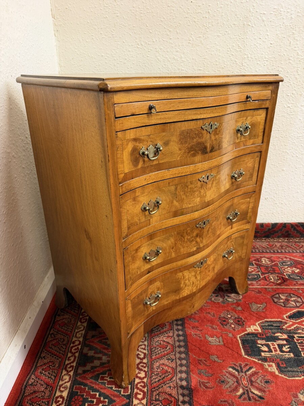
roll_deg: +0.6
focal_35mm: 24
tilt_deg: -24.4
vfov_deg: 71.6
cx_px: 152
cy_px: 203
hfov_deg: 56.8
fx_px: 281
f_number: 1.78
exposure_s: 1/50
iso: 250
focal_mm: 6.76
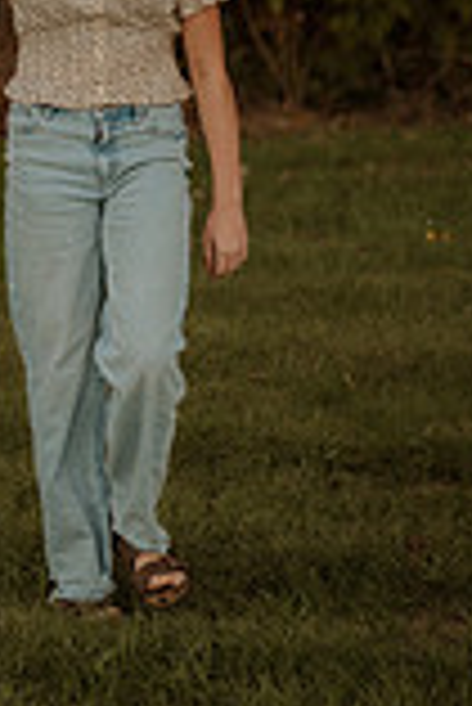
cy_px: 144
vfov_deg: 14.3
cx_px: -88
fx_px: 2806
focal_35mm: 143
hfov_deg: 9.5
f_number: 2
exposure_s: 1/640
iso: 250
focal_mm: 50
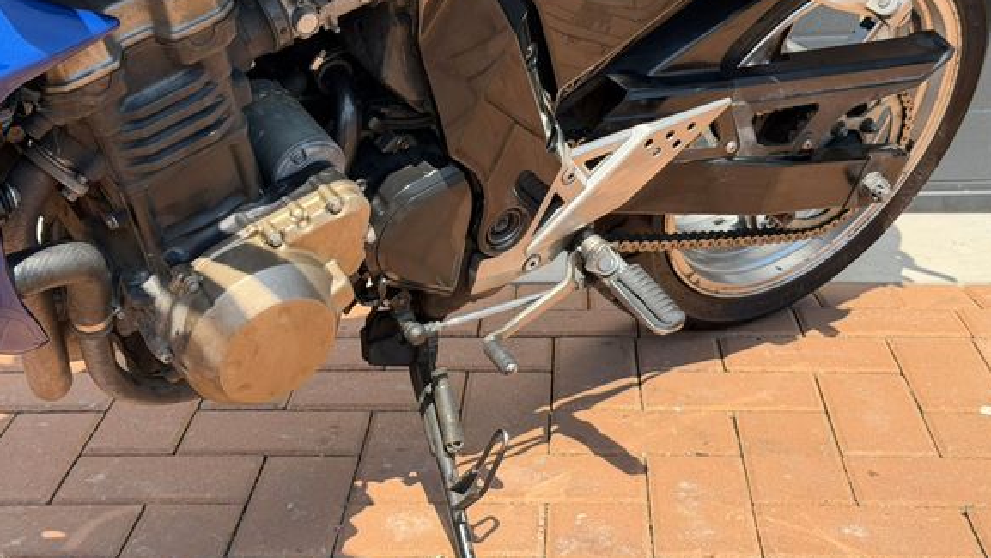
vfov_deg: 20.7
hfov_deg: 36.0
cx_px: 491
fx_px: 1525
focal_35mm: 58
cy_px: 197
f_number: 1.78
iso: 80
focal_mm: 6.76
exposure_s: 1/1883
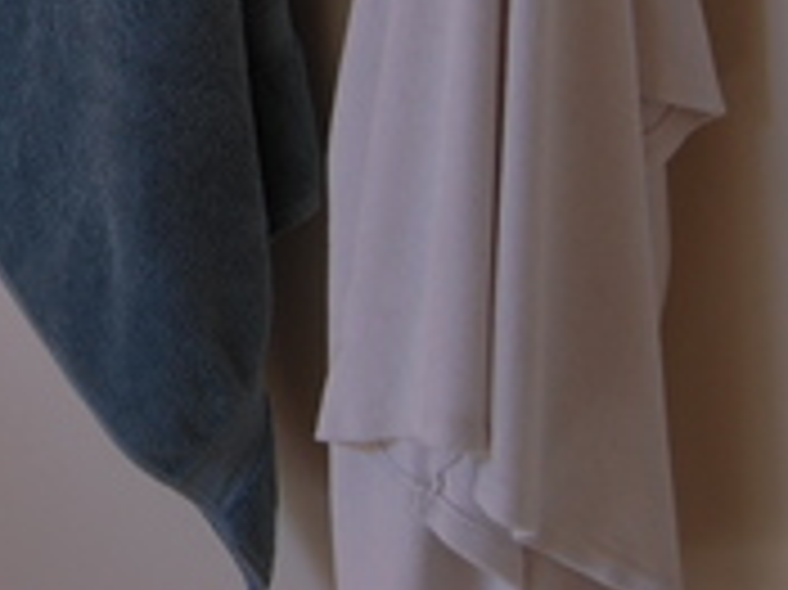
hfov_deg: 13.6
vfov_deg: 10.4
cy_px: -347
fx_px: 3117
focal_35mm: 137
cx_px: -392
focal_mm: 26
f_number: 5.6
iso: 220
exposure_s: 1/125
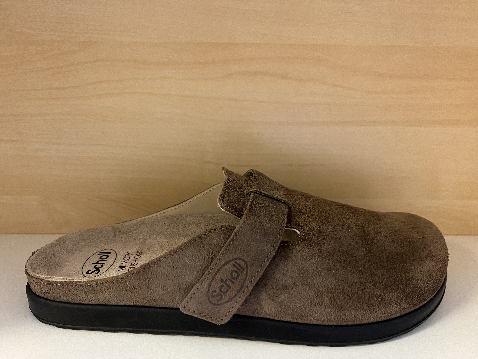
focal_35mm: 26
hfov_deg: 67.3
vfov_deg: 53.1
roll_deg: -0.4
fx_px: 359
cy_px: 180
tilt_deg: -16.2
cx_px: 239
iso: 320
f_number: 1.5
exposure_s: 1/50
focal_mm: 5.7
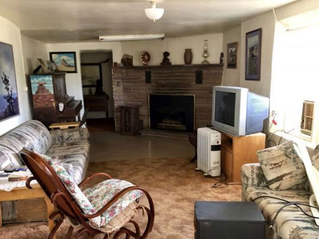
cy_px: 139
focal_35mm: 33
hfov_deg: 55.3
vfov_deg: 42.8
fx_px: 304
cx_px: 143
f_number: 1.8
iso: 80
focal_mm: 3.99
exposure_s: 1/7
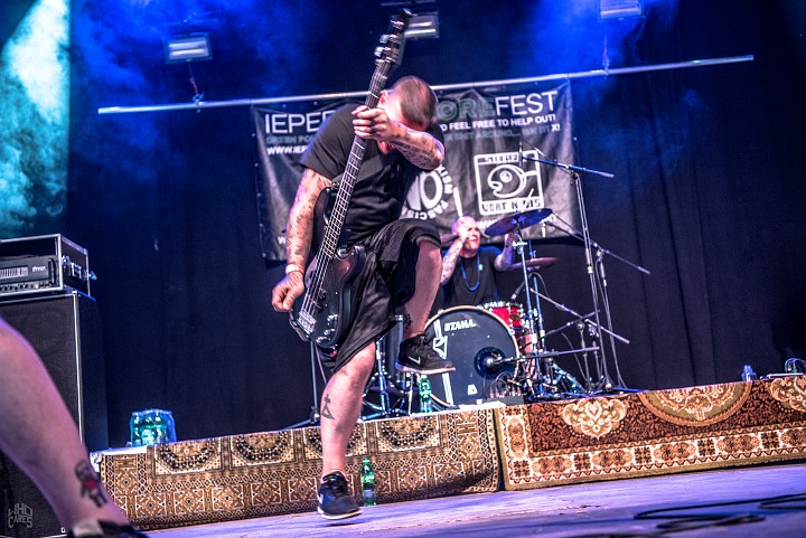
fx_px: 1075
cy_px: 269
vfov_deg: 28.1
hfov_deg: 41.1
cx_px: 403
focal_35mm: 48
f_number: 2.8
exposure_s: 1/100
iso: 640
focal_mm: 48
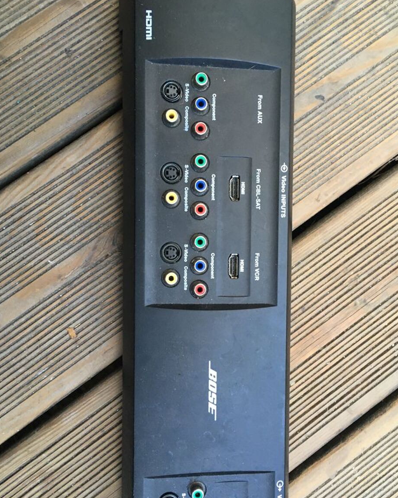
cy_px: 272
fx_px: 486
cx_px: 216
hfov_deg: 44.5
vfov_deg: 54.1
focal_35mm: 33
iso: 125
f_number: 2.2
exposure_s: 1/33
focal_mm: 4.15
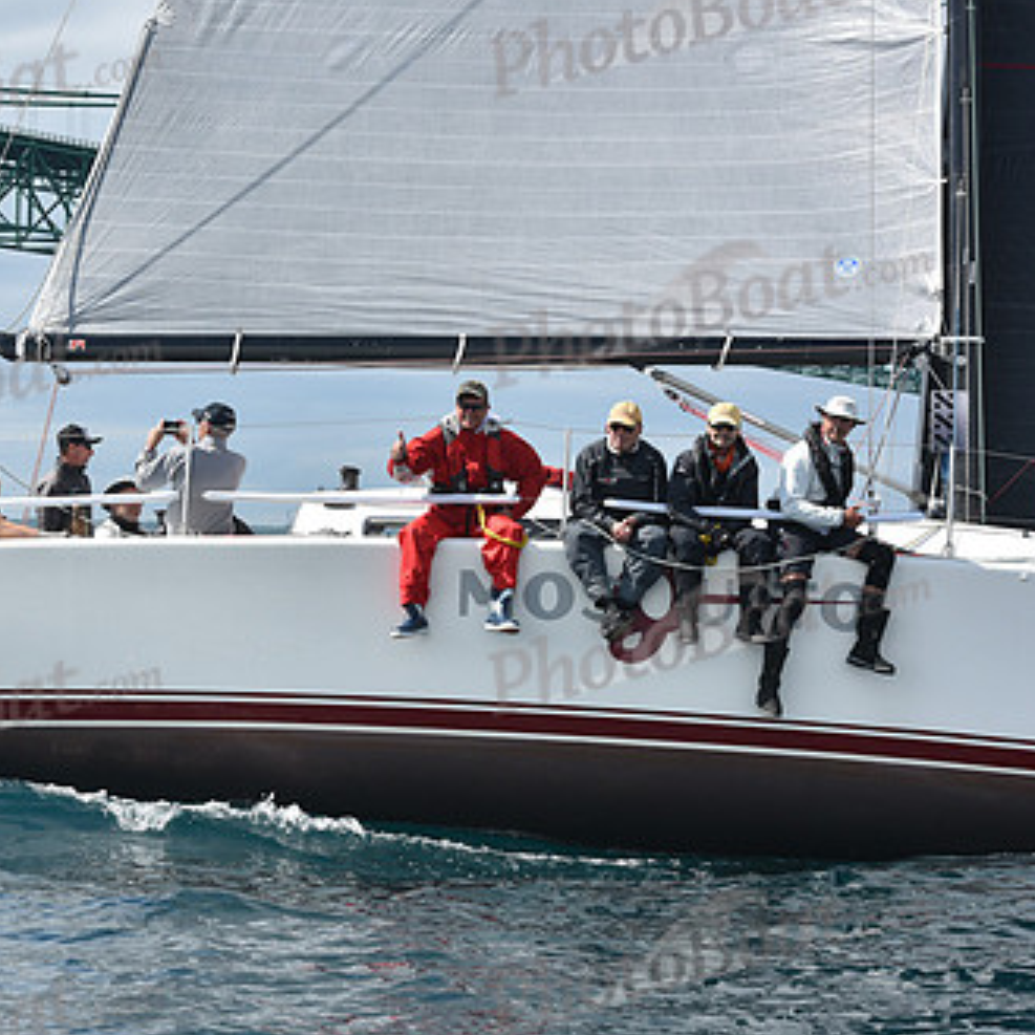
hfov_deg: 16.5
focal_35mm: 105
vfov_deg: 16.6
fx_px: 3552
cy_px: 514
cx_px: 327
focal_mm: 70
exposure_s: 1/800
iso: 250
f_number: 9
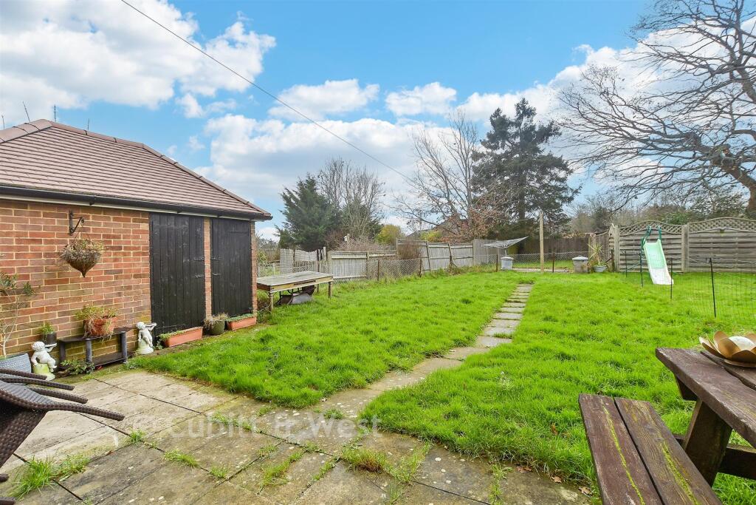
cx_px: 378
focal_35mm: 15
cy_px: 252
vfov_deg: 77.3
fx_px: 315
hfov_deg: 100.4
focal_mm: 10
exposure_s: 1/50
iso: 160
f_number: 8
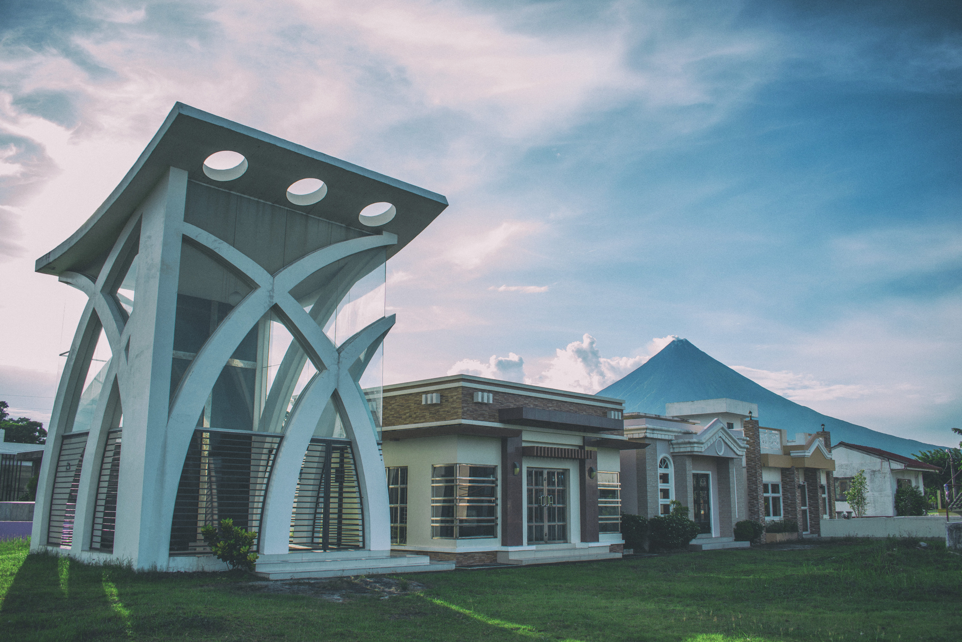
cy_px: 321
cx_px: 481
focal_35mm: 30
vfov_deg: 43.6
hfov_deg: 61.9
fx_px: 802
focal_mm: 20
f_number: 4
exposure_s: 1/400
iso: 100
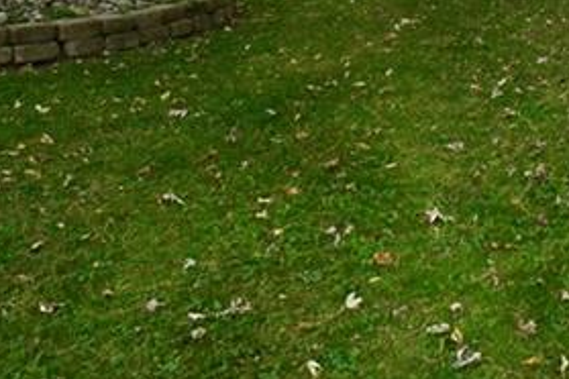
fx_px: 869
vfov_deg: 22.5
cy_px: -90
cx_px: 710
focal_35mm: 55
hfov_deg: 30.0
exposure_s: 1/50
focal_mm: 10
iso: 320
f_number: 9
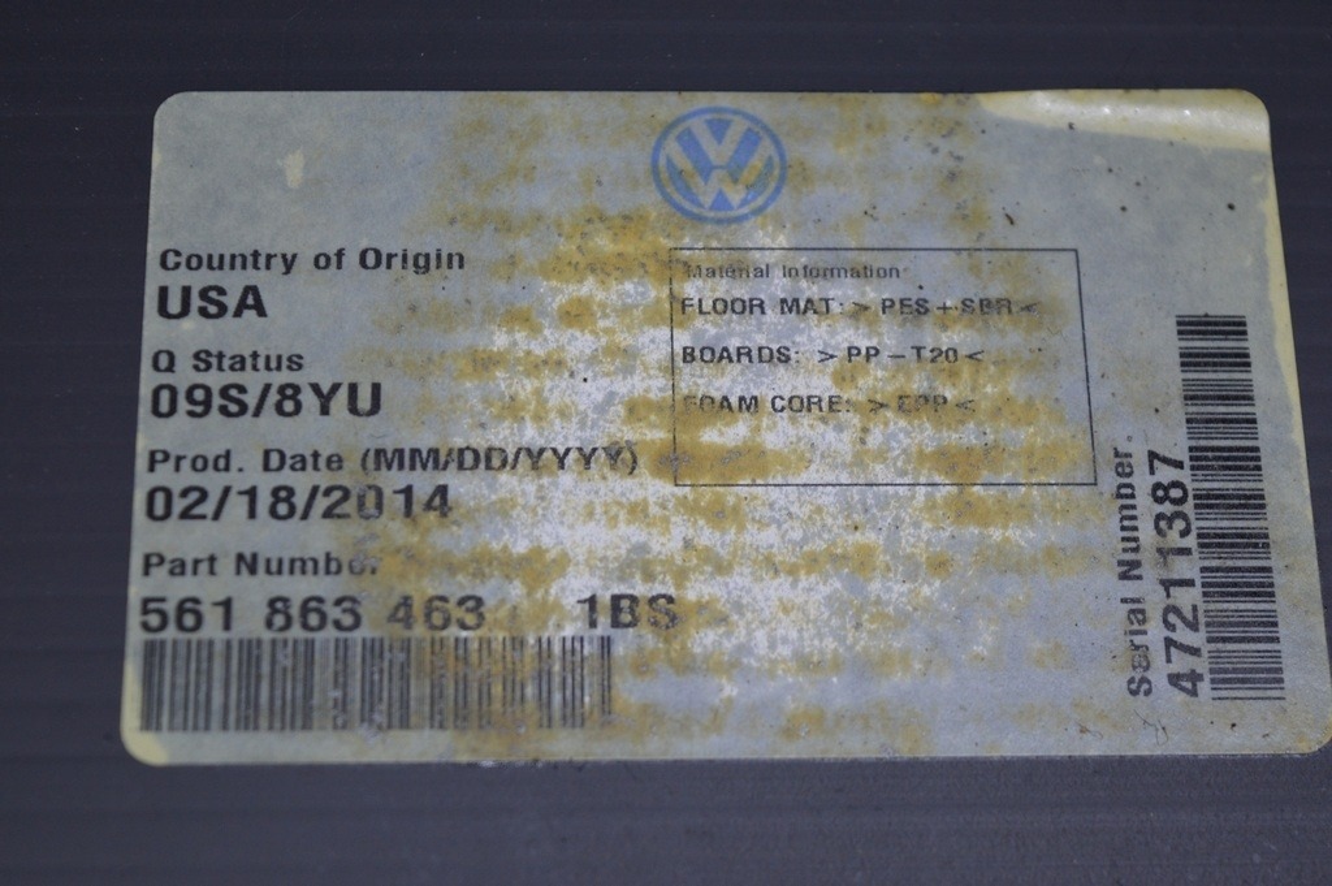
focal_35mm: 82
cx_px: 666
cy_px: 443
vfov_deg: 16.5
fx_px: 3050
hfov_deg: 24.6
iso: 560
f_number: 5.6
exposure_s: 1/60
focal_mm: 55
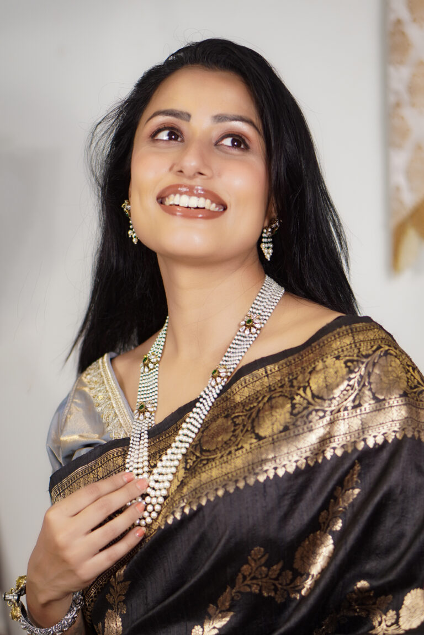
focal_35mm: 35
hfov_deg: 37.9
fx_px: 618
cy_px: 318
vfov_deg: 54.4
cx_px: 212
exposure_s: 1/160
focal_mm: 35
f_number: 8
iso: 100
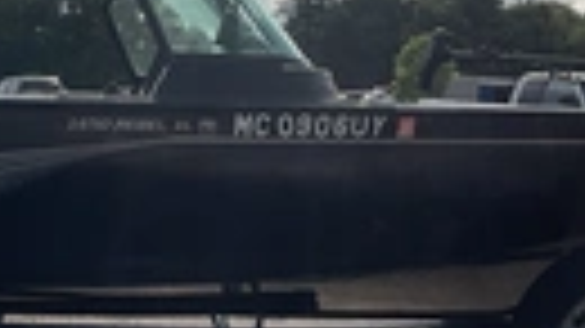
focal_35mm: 97
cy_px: 243
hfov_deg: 21.9
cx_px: 180
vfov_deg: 12.4
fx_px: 1504
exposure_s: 1/4065
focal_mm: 3
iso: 25
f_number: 1.8
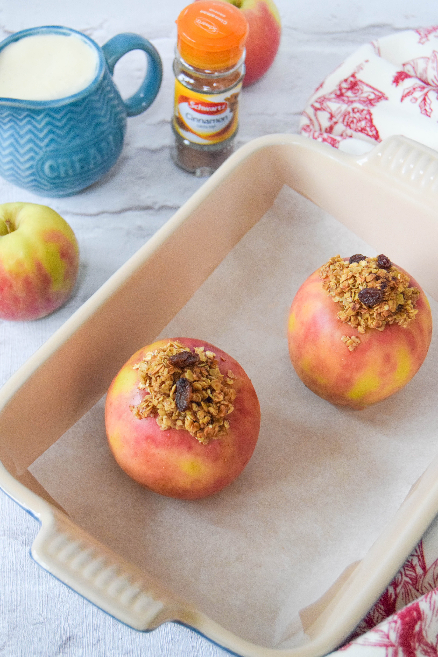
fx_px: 1040
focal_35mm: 57
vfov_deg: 35.1
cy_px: 328
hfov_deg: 23.8
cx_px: 219
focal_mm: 38
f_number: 4.8
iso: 2800
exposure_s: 1/60
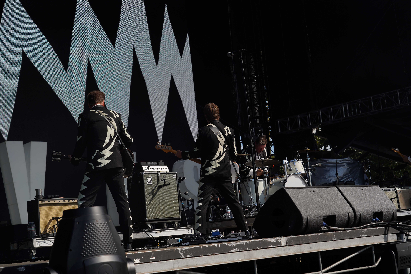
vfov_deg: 24.2
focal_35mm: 56
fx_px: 639
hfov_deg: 35.6
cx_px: 206
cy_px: 137
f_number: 8
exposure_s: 1/640
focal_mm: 56
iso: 100
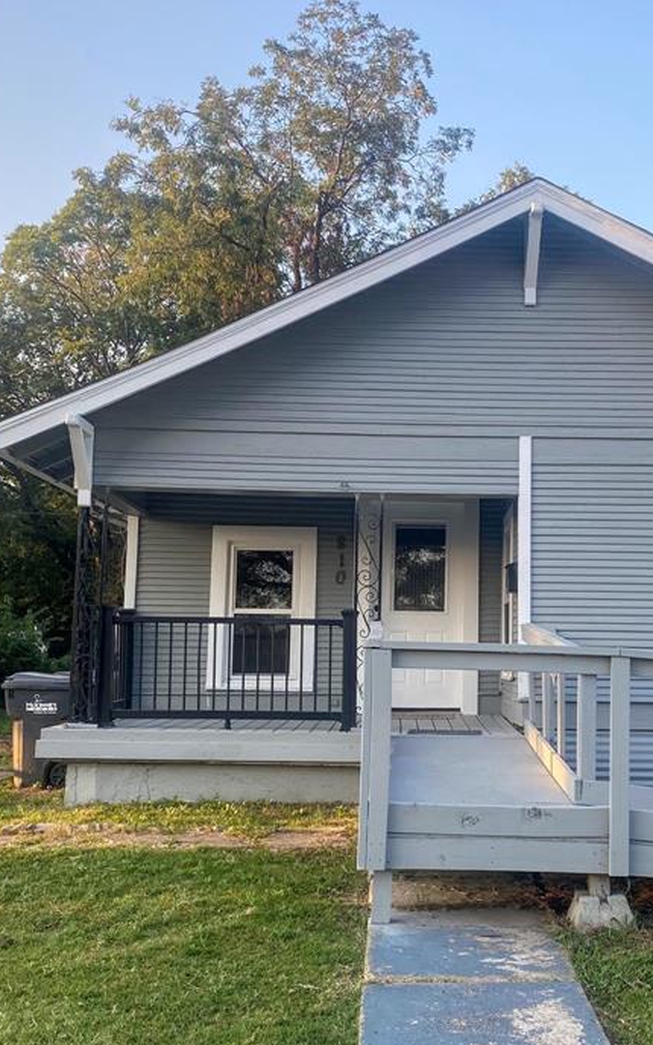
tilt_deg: +4.8
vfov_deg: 48.2
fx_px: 1167
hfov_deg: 30.9
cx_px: 465
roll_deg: -0.6
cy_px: 557
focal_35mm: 41
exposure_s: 1/360
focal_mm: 4.25
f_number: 1.8
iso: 32
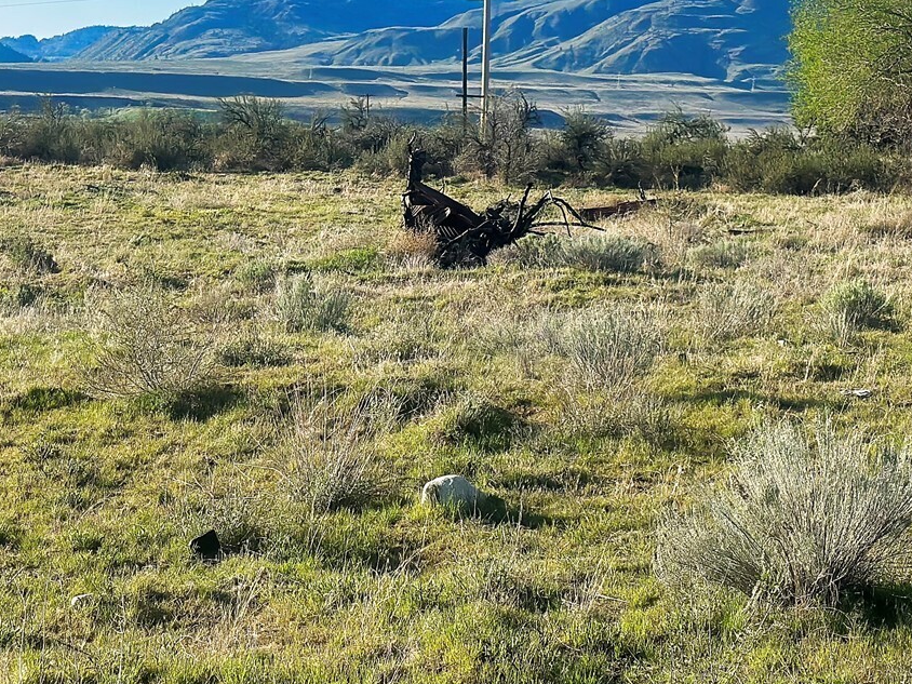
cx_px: 444
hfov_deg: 21.5
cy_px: 251
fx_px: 2398
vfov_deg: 16.2
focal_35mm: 91
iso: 80
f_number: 1.78
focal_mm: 6.86
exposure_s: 1/4785
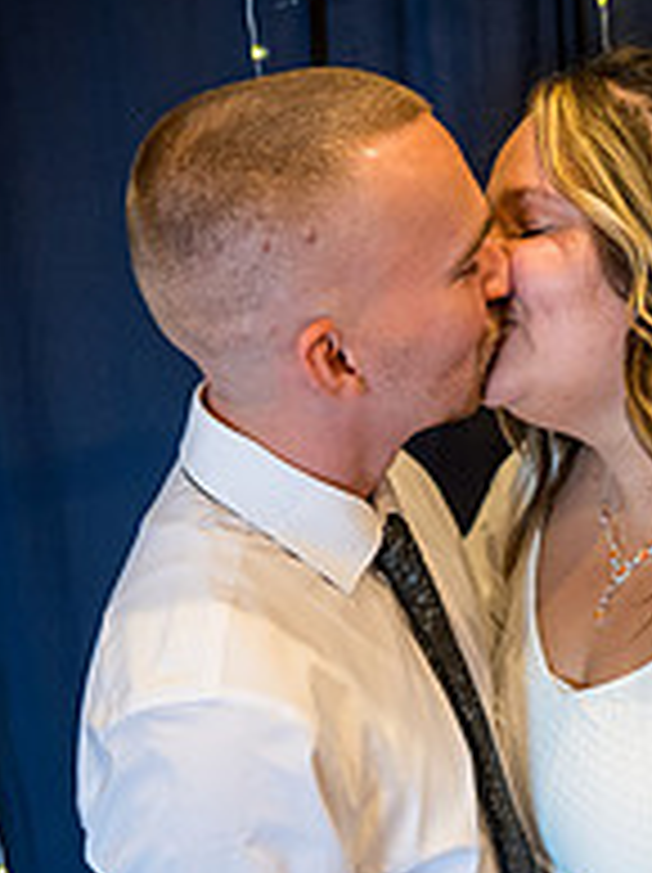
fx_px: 1963
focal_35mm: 78
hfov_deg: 18.8
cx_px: 474
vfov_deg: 24.7
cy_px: 688
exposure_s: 1/100
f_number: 4
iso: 3200
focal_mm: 35
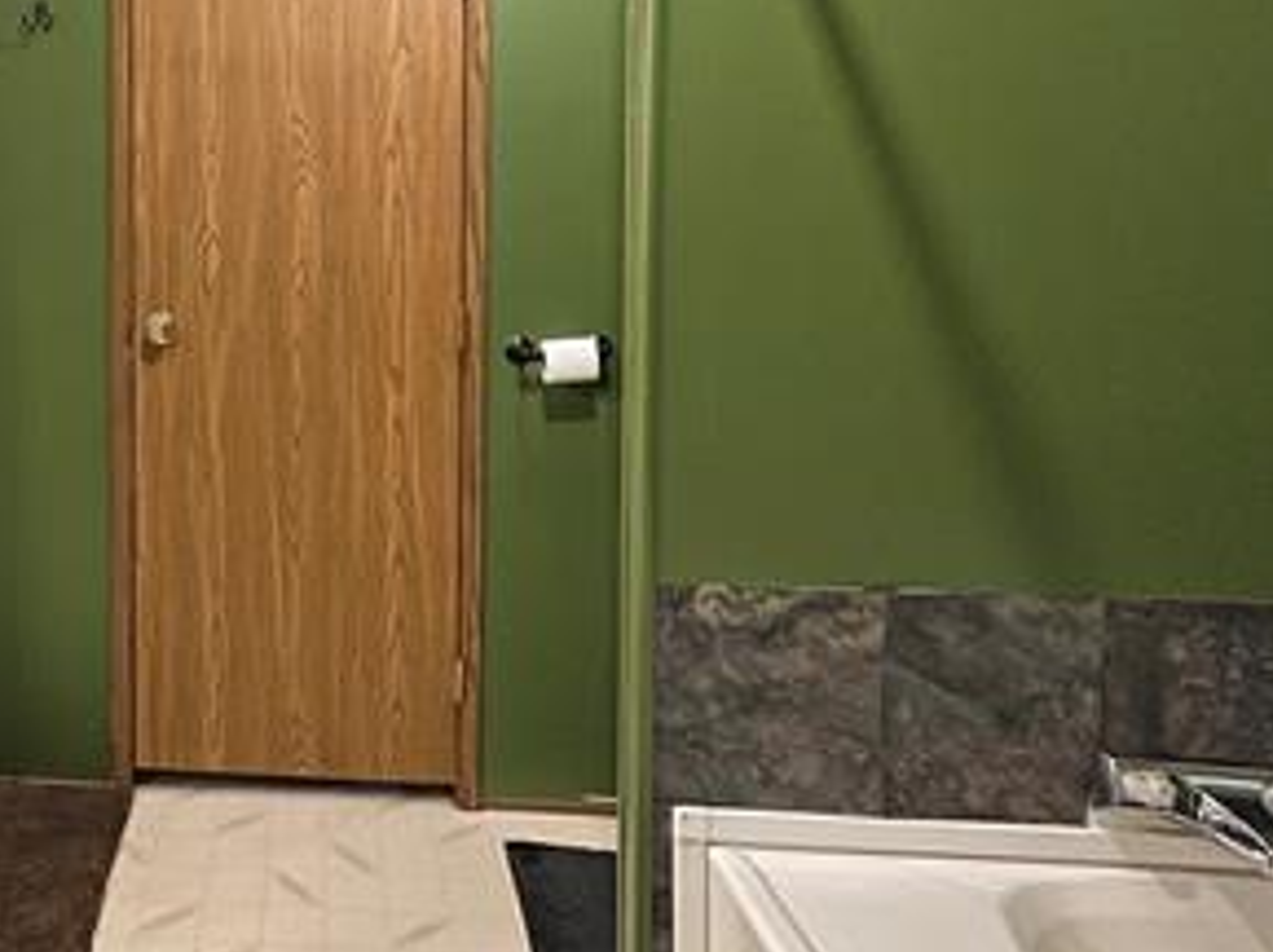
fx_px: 1139
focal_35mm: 31
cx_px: 194
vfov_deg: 44.1
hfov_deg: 53.1
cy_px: 258
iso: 640
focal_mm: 2.22
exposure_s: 1/60
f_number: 2.2
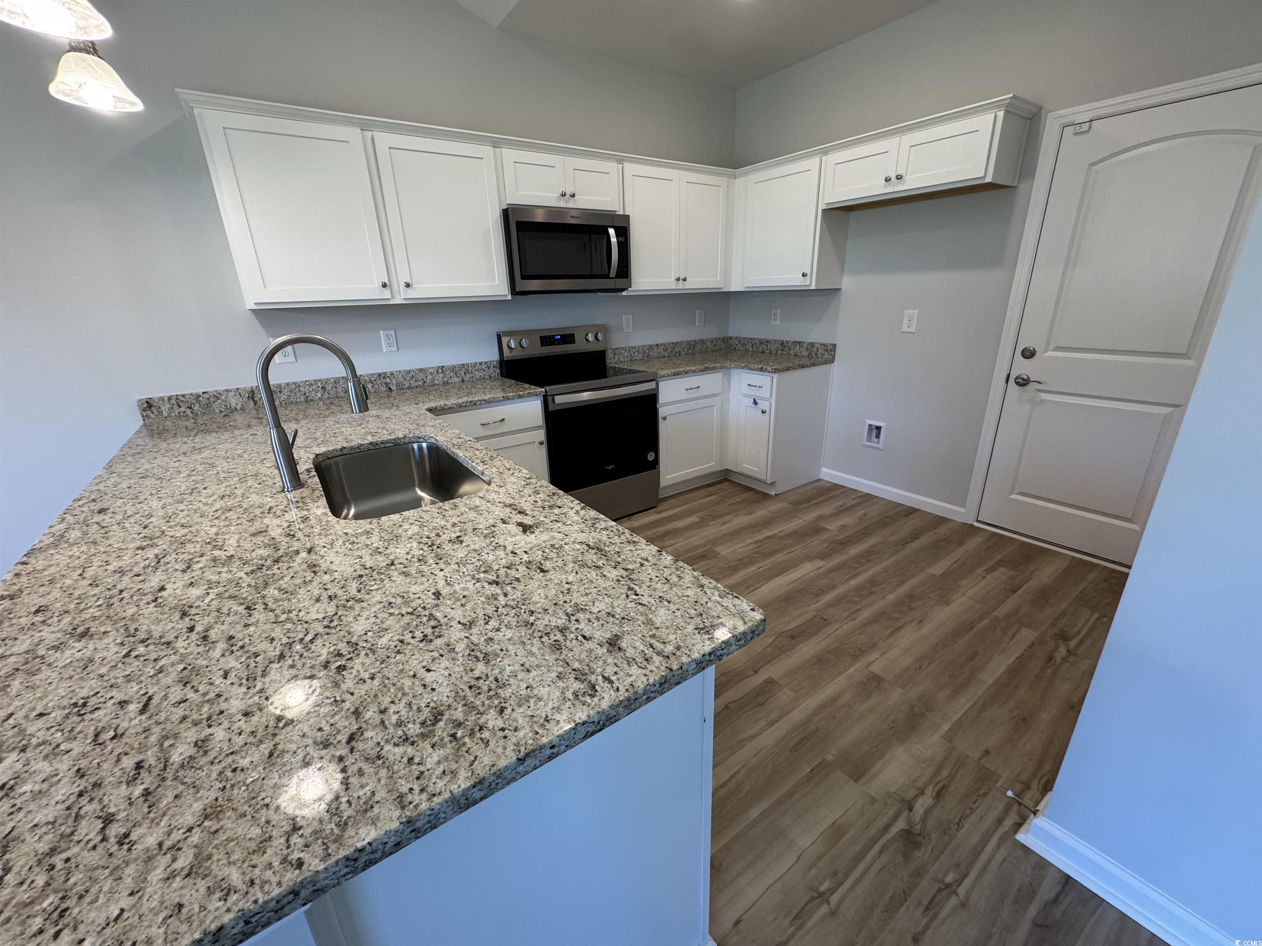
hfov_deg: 102.1
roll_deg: +1.6
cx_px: 631
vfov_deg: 85.7
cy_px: 473
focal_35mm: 14
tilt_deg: -20.7
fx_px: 510
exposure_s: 1/120
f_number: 2.2
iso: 160
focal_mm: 2.22
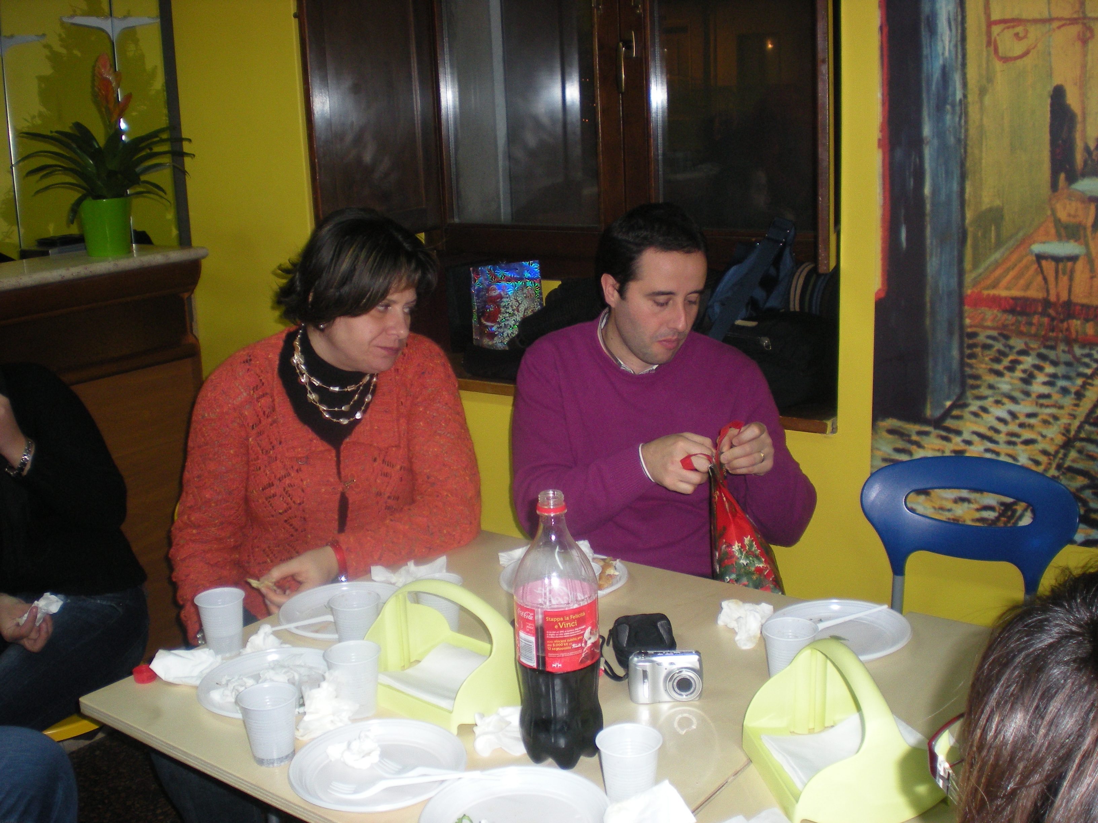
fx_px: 1205
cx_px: 549
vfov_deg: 37.7
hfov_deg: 49.0
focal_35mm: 38
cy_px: 412
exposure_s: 1/60
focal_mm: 6.3
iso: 158
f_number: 3.1
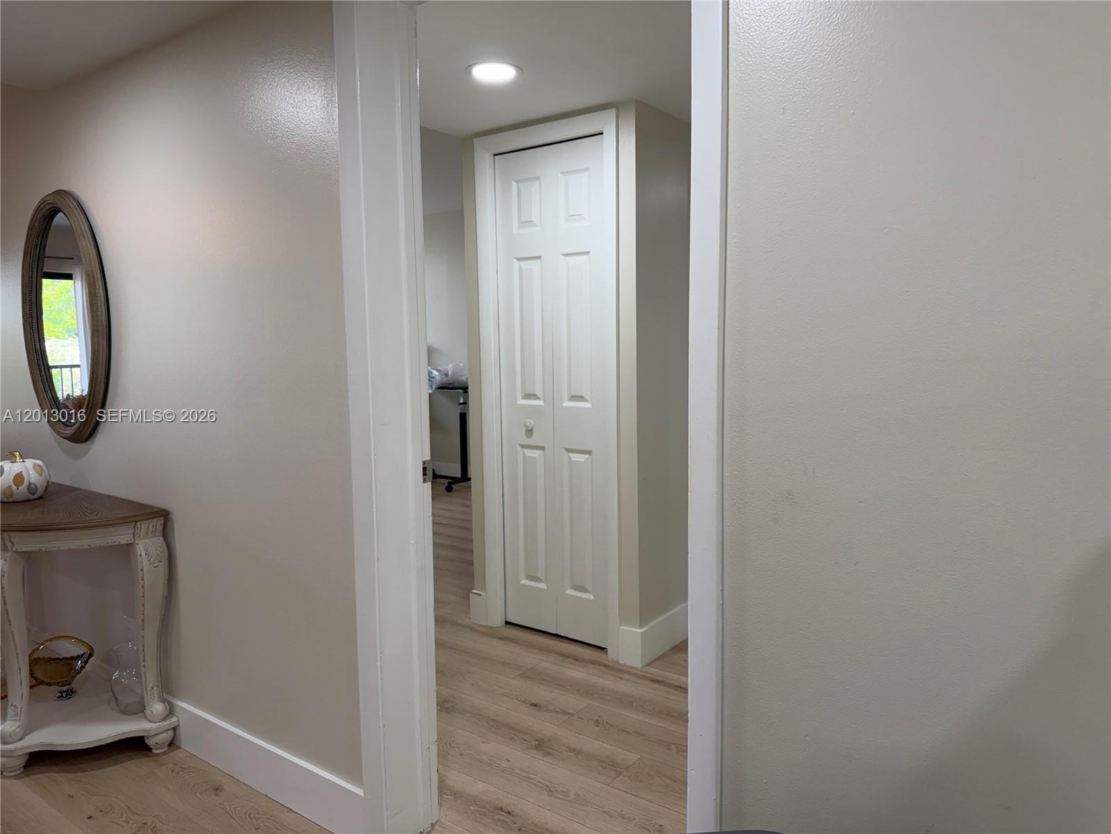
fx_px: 770
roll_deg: +2.3
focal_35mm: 24
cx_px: 556
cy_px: 417
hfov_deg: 71.6
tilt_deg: -2.7
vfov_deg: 56.8
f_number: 1.78
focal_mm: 6.76
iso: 80
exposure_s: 1/120
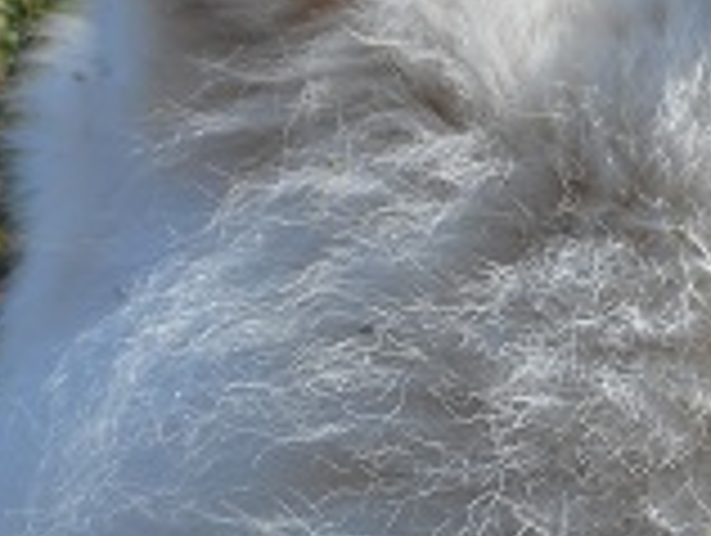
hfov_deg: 21.9
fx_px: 1810
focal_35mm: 88
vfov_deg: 16.6
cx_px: 580
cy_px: 464
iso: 80
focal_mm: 5.2
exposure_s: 1/320
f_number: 4
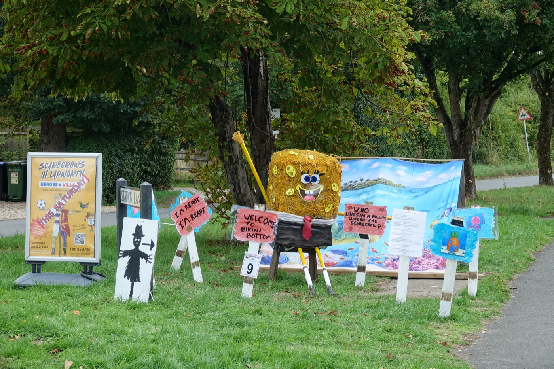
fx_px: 1600
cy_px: 184
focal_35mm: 104
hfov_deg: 19.6
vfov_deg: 13.2
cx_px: 277
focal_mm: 38.04
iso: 125
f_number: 5
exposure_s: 1/125
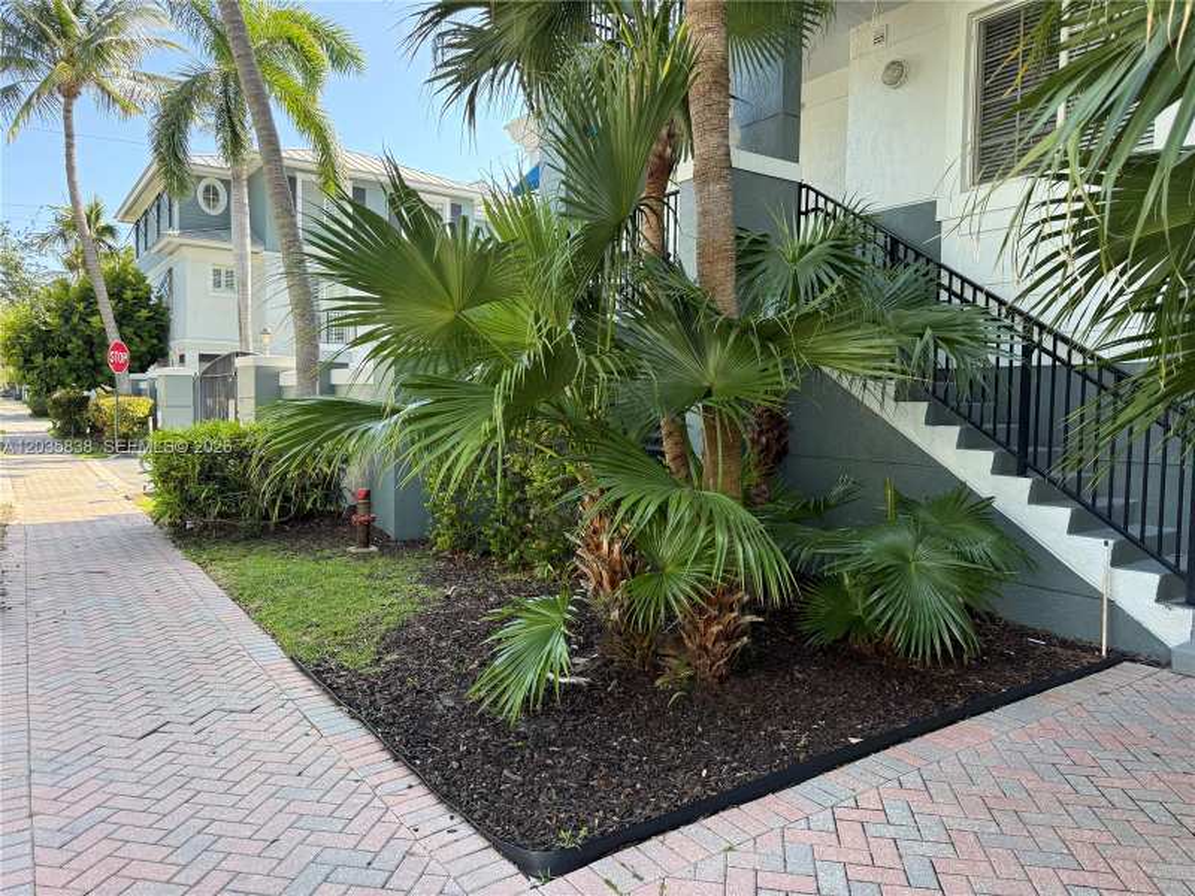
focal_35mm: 24
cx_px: 598
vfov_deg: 56.8
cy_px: 448
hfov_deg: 71.6
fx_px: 829
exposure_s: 1/367
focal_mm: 6.76
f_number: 1.78
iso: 100
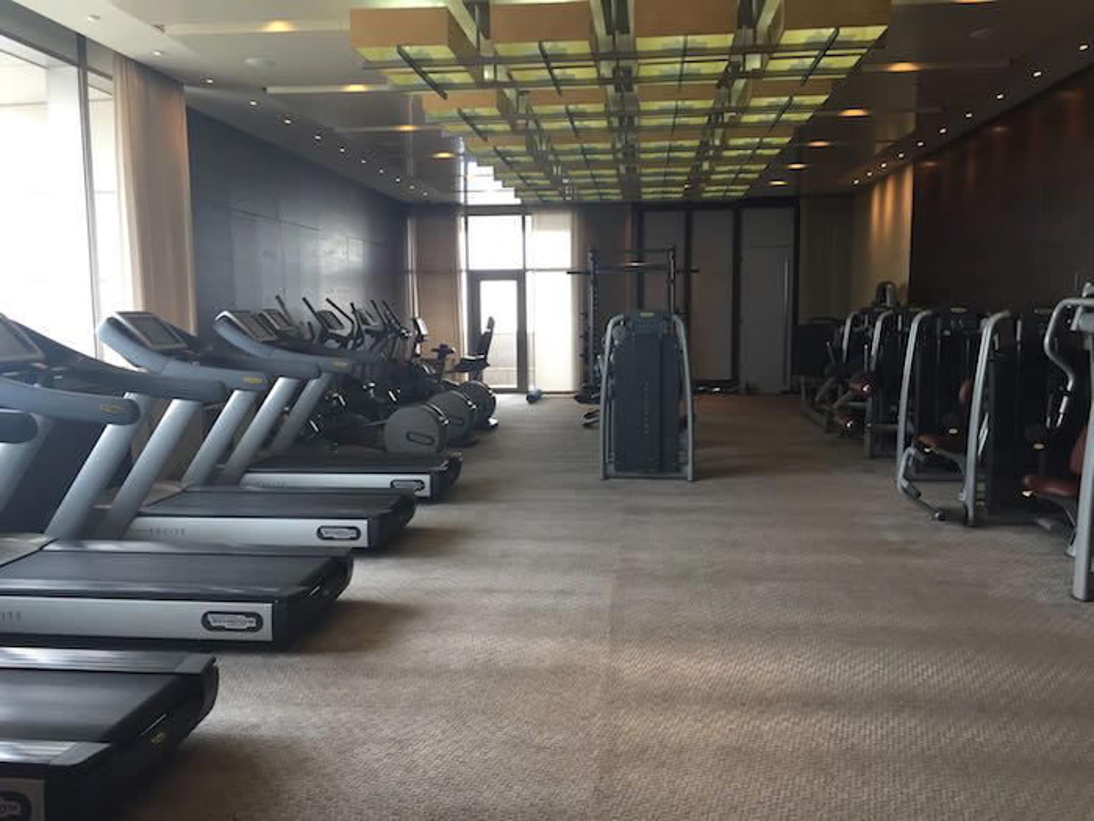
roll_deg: +0.8
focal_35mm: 29
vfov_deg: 48.2
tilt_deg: -6.5
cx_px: 547
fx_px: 917
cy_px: 410
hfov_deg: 61.7
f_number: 2.2
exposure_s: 1/40
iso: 32
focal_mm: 4.15
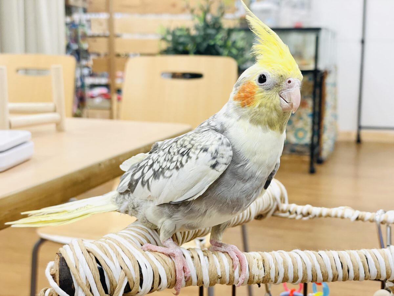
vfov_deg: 28.0
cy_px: 148
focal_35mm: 52
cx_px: 197
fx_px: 592
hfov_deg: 36.8
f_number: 2
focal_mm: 6
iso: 100
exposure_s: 1/99
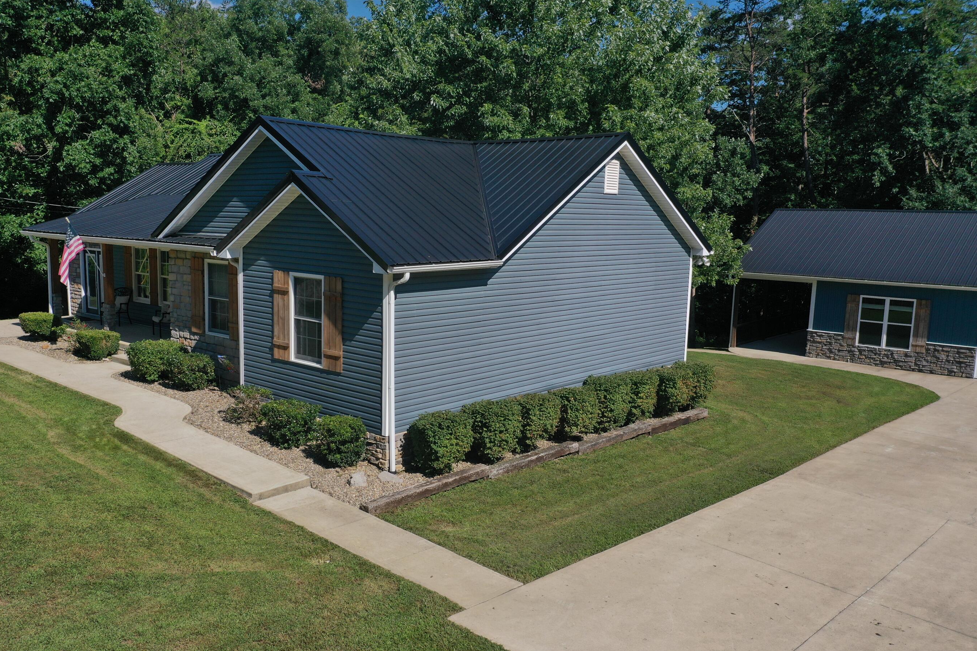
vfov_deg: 42.3
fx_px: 841
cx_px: 452
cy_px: 353
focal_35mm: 31
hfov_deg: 60.2
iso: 100
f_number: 5
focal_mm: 10.26
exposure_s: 1/240
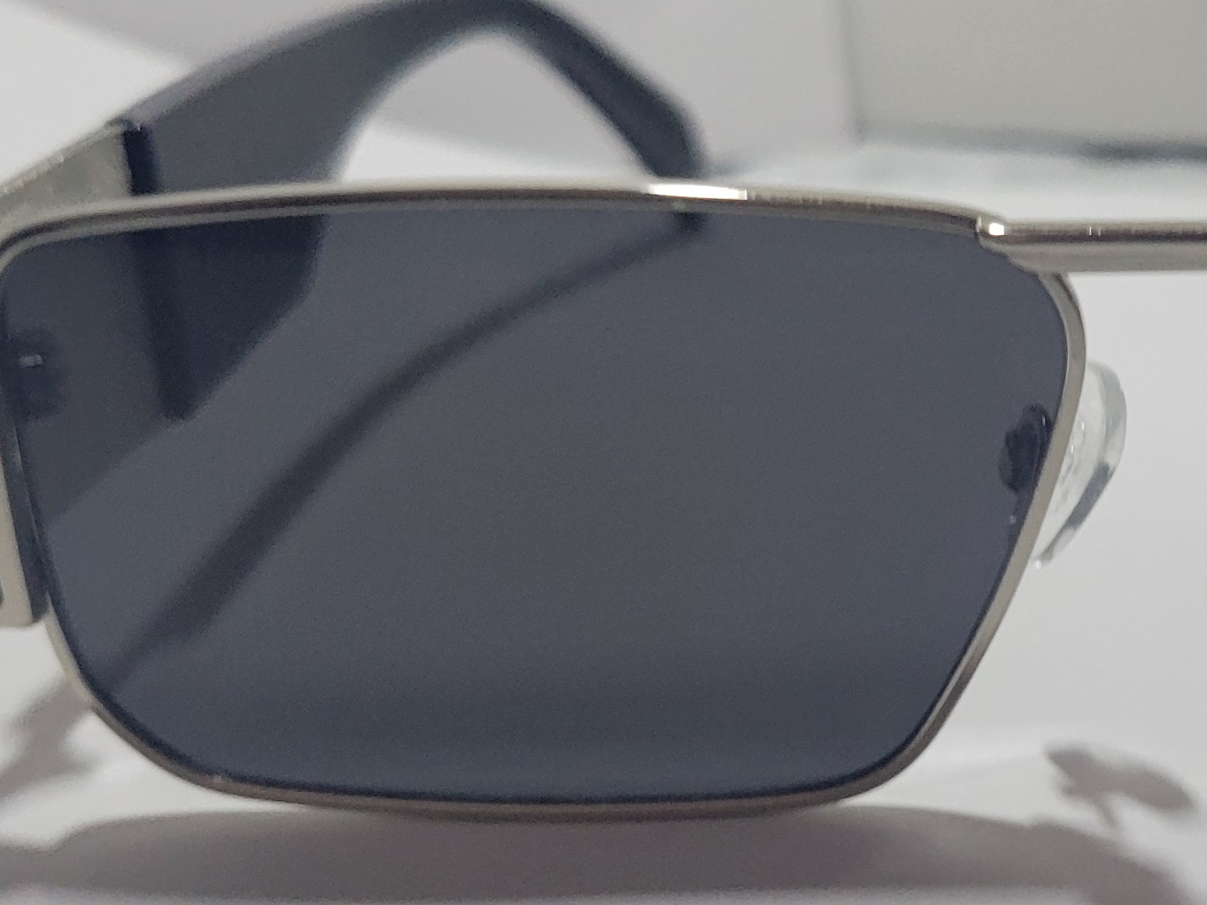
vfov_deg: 21.0
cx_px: 1262
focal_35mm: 70
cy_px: 449
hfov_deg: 26.1
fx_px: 2440
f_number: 1.8
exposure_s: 1/40
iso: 250
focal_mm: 5.4
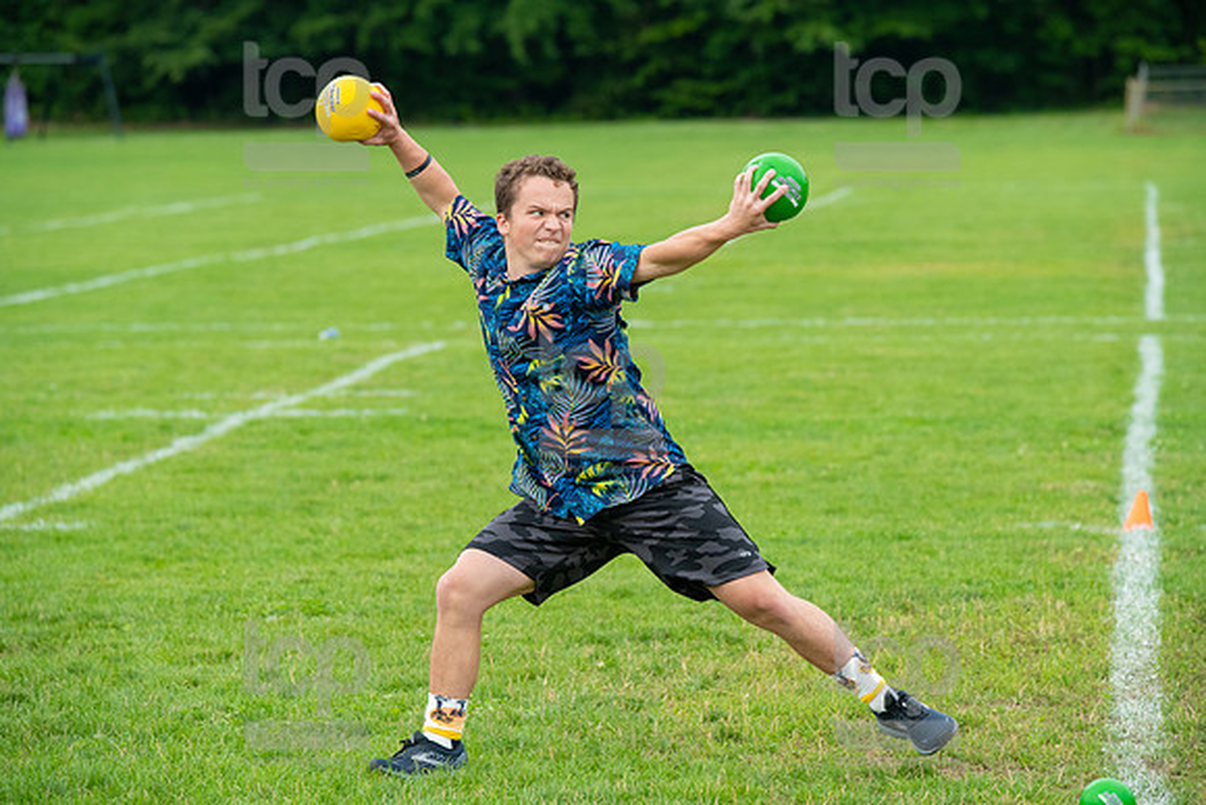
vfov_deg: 7.4
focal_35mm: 185
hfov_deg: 11.1
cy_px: 402
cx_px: 603
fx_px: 6199
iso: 1250
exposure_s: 1/1000
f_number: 5.6
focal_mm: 185
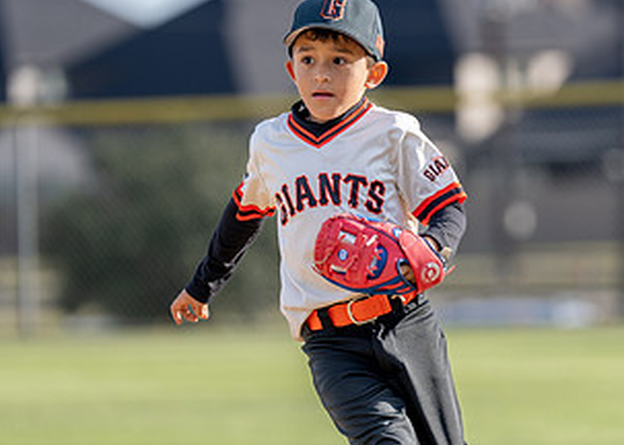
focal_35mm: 458
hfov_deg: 4.4
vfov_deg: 3.1
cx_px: 454
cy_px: 303
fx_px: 8111
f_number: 2.8
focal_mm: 182
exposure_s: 1/800
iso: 100
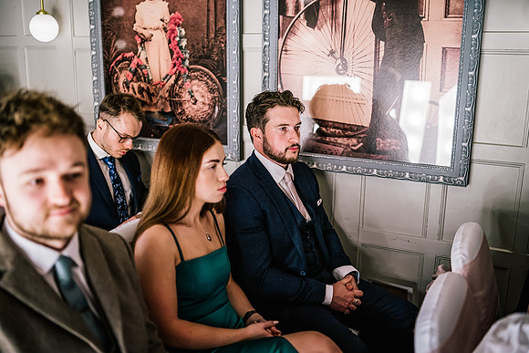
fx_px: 514
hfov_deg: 54.4
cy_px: 176
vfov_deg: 37.9
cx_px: 264
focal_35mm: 35
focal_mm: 35
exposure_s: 1/250
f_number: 1.4
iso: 2000
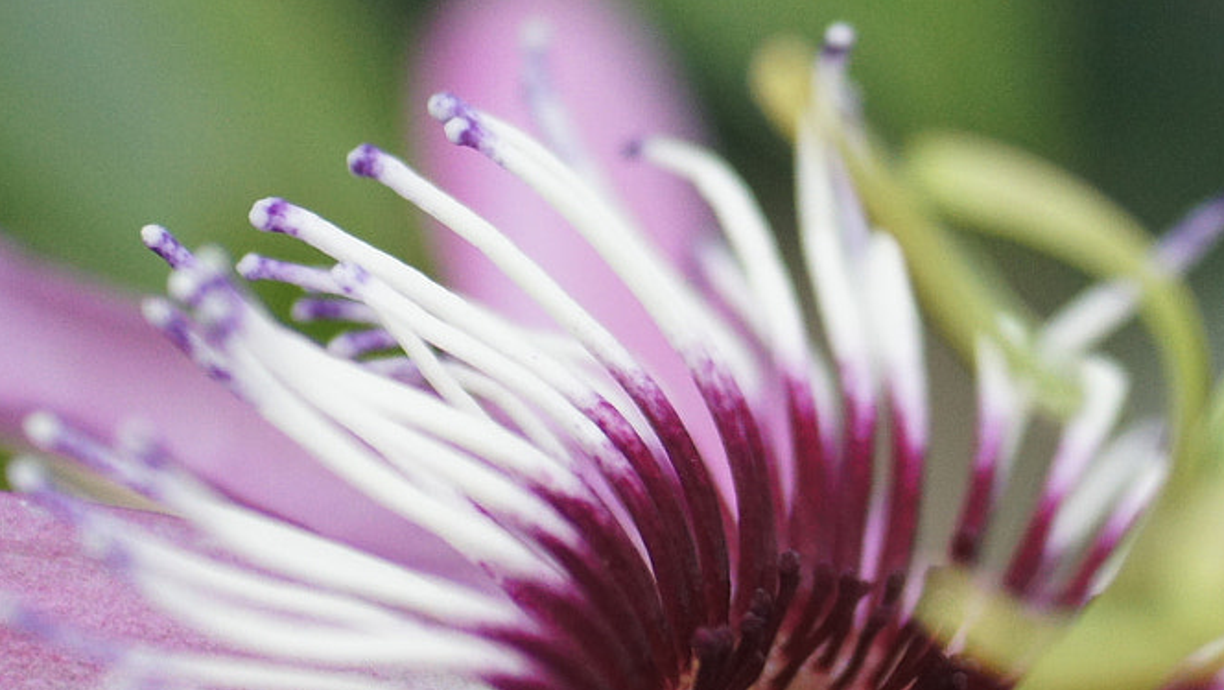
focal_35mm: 189
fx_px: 6136
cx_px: 1322
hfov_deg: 11.2
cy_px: 458
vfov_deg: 6.4
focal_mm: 50
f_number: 3.5
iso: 800
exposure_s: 1/80
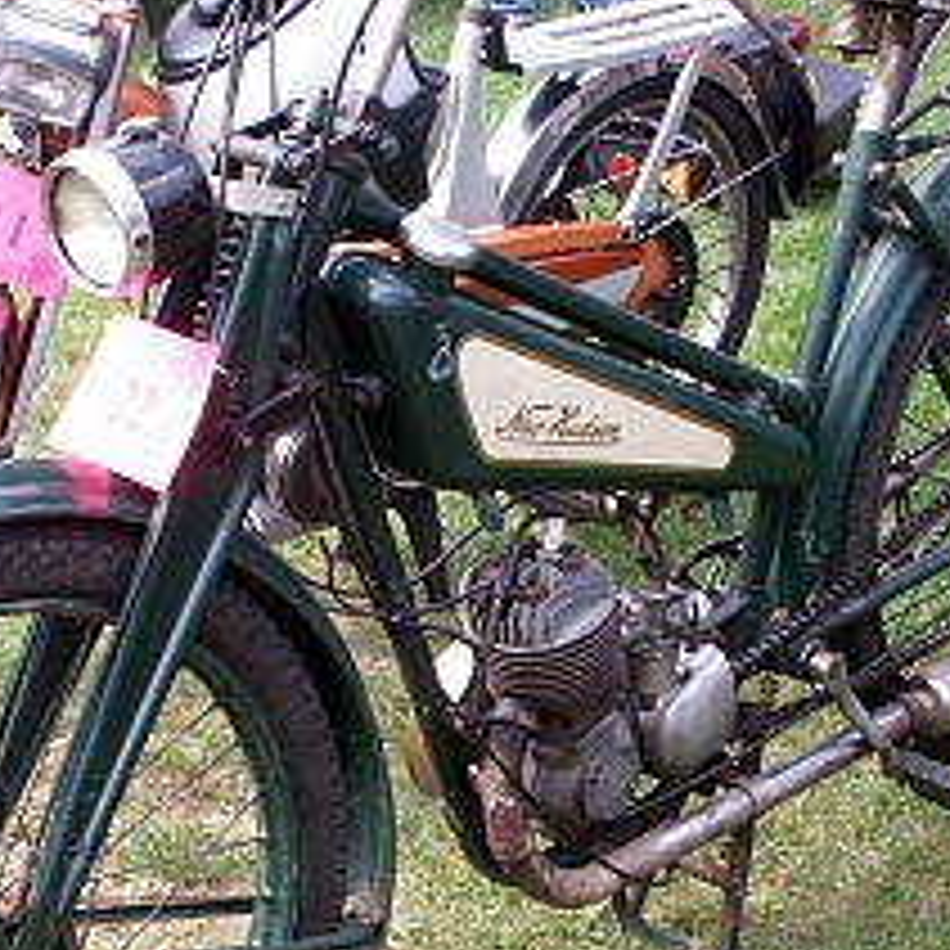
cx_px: 475
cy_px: 644
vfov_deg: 17.7
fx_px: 3043
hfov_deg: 17.7
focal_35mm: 98
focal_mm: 12.99
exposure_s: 1/45
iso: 100
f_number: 8
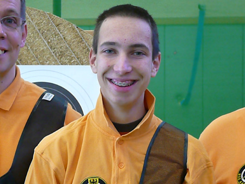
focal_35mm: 118
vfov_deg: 12.6
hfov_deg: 16.7
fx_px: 836
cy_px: 92
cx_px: 122
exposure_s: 1/50
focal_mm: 17.6
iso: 800
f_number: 3.9
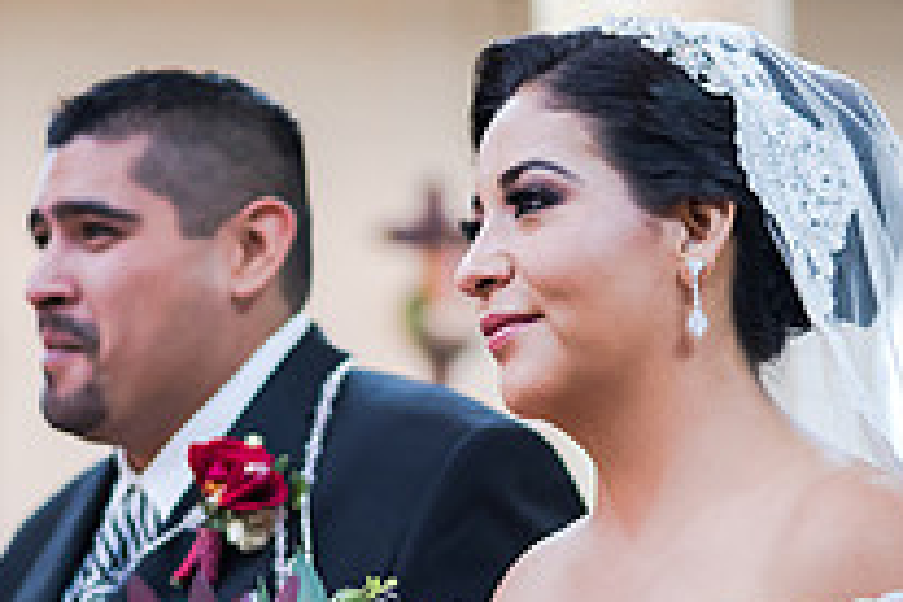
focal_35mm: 140
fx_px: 3511
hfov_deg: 14.6
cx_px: 345
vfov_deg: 9.8
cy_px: 421
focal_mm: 50
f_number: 1.8
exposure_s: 1/125
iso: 1600
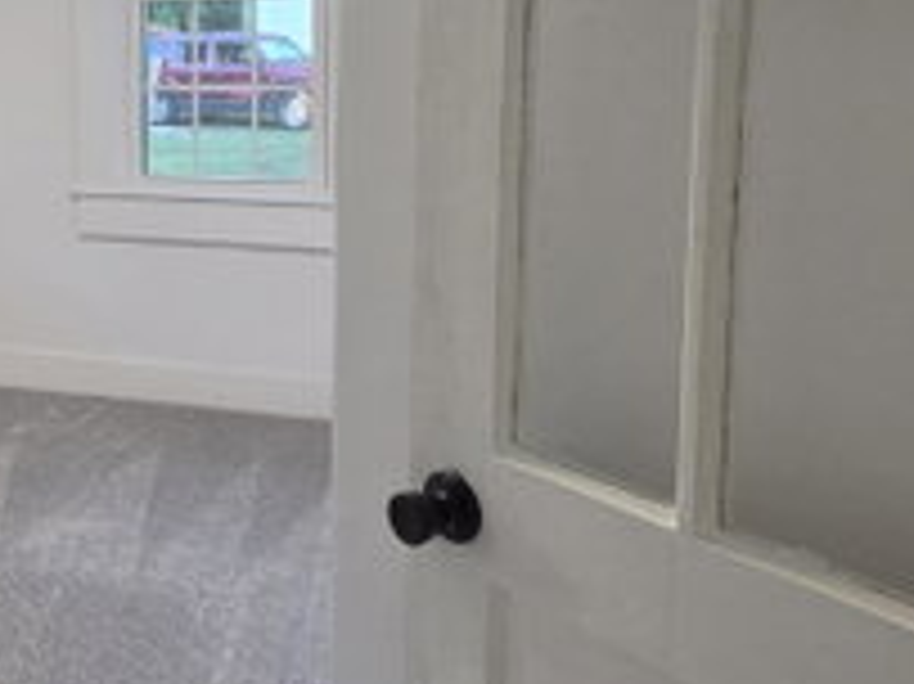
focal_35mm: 41
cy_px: 140
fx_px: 1082
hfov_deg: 39.6
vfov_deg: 34.1
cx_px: -25
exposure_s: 1/120
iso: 400
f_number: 2.2
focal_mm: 2.2
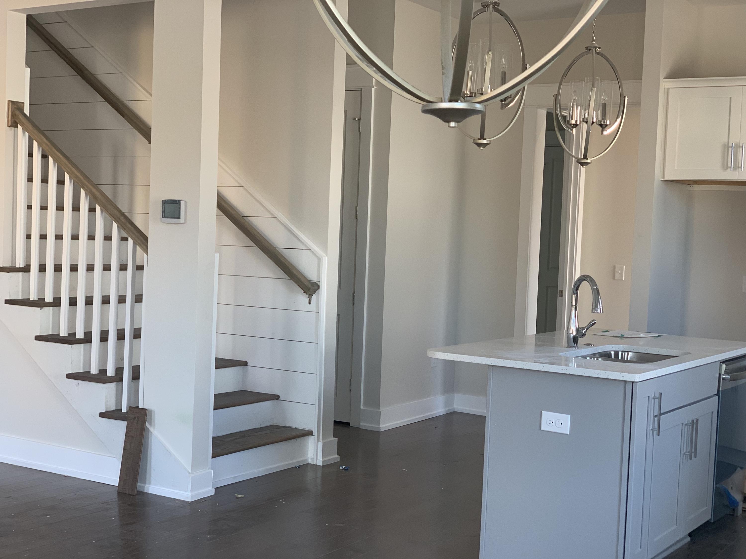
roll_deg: -1.3
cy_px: 280
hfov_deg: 36.8
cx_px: 373
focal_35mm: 52
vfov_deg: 28.0
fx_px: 1121
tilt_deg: -0.9
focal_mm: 6
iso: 80
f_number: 2.4
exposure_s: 1/122
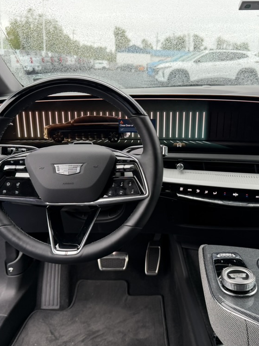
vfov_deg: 55.3
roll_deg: -1.7
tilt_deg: -15.7
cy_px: 174
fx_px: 329
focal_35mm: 33
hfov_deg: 42.9
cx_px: 137
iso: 80
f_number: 1.78
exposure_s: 1/121
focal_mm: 6.76
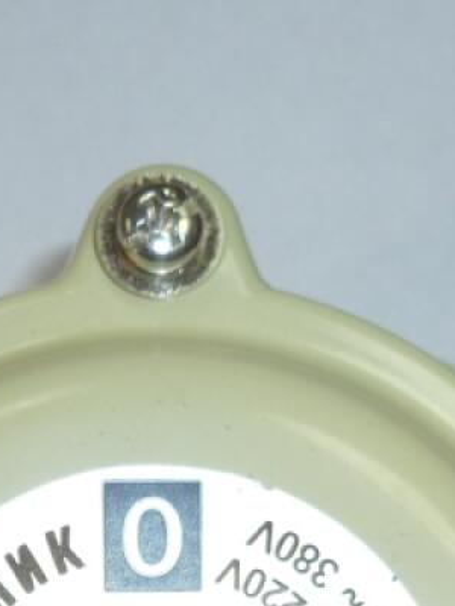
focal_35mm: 112
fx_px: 1963
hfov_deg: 13.1
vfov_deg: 16.2
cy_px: 885
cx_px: 76
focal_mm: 5
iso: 100
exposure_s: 1/30
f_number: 3.3
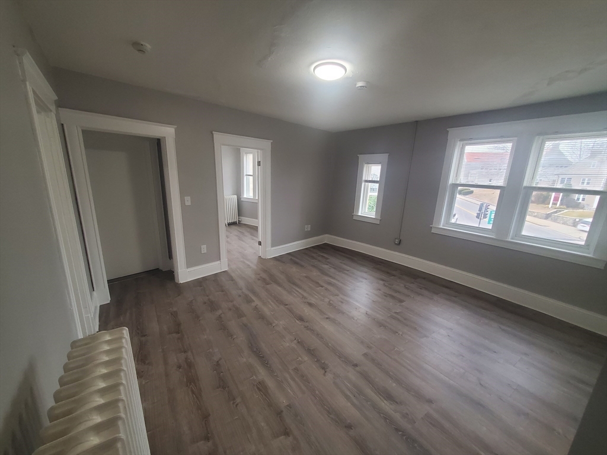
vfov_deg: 89.9
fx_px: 228
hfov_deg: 106.2
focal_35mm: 13
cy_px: 228
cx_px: 304
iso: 250
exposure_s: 1/60
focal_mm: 1.8
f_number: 2.2
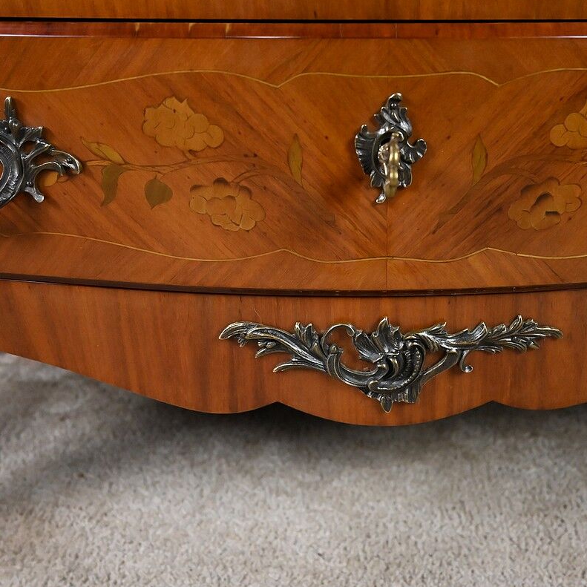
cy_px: 292
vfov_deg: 52.5
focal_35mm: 31
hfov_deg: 51.6
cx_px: 387
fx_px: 595
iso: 5000
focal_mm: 24
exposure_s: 1/125
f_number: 4
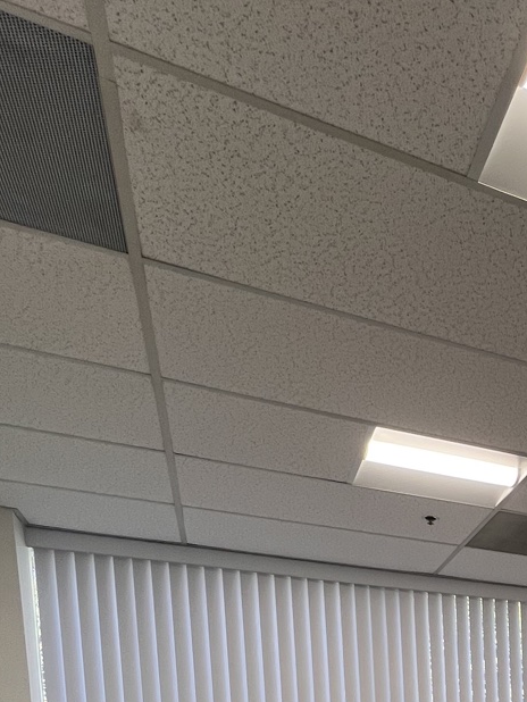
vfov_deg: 37.7
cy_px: 853
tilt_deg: -4.5
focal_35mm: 36
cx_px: 686
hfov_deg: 30.9
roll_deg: +0.8
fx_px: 730
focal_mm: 1.57
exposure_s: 1/120
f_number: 1.8
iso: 64
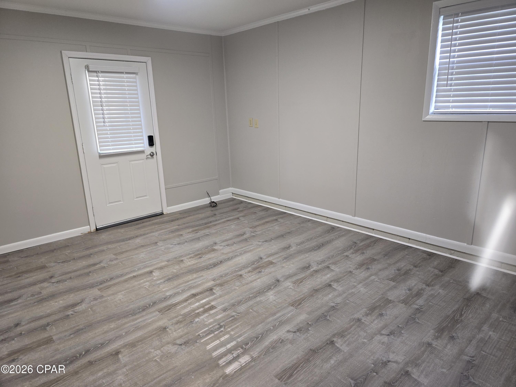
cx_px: 258
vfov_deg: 58.9
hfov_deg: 73.9
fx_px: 343
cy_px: 194
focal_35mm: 23
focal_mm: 6.3
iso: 100
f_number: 1.7
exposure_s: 1/40
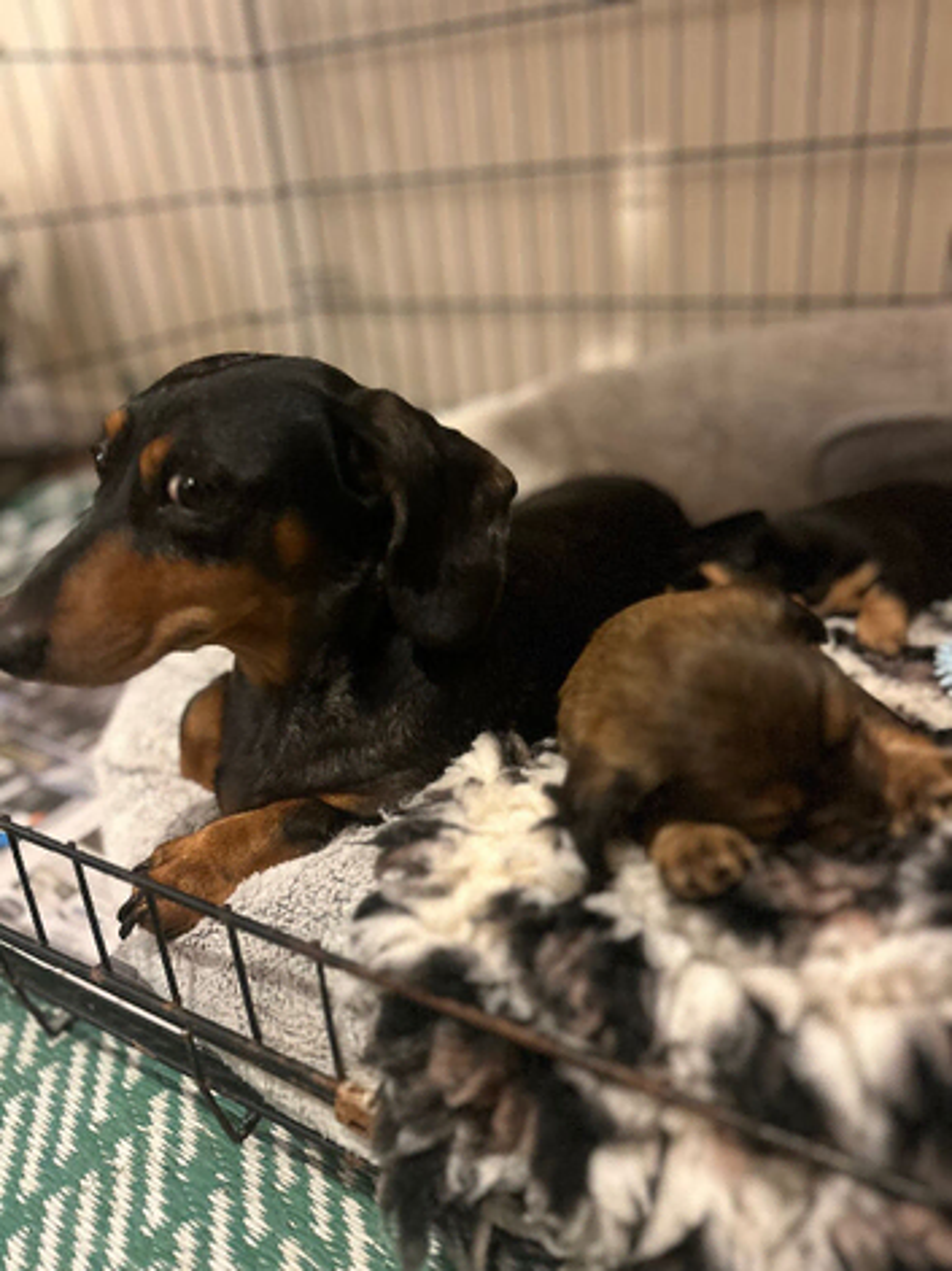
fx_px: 954
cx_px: 476
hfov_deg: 53.0
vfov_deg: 67.3
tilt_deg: -27.8
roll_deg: +5.6
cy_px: 636
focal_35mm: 26
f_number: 1.5
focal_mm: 5.7
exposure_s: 1/34
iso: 640
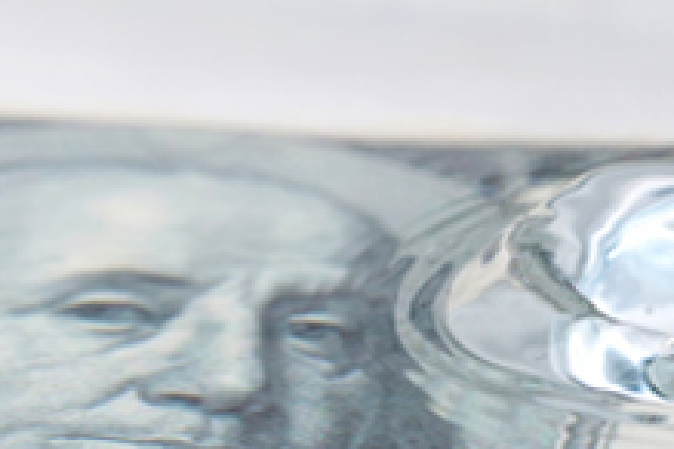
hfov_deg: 5.6
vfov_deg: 3.8
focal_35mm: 366
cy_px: 203
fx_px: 6855
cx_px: 425
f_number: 13
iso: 200
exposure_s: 1/200
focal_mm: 105
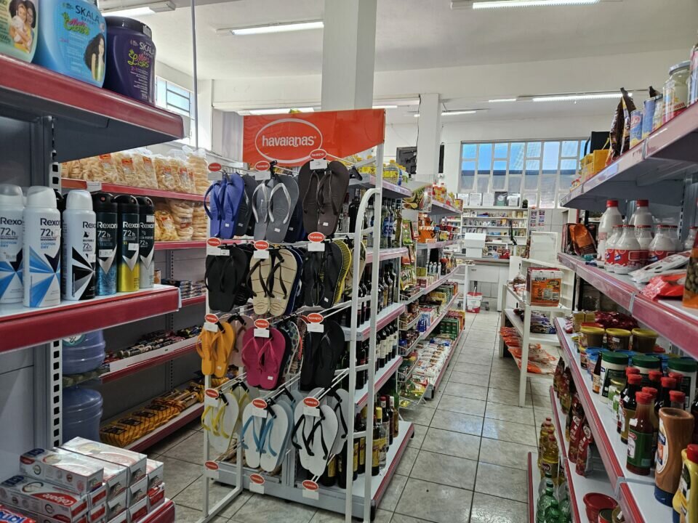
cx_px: 349
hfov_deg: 73.9
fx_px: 464
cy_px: 262
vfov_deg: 58.9
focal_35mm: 23
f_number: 1.8
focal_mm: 5.4
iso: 160
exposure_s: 1/120
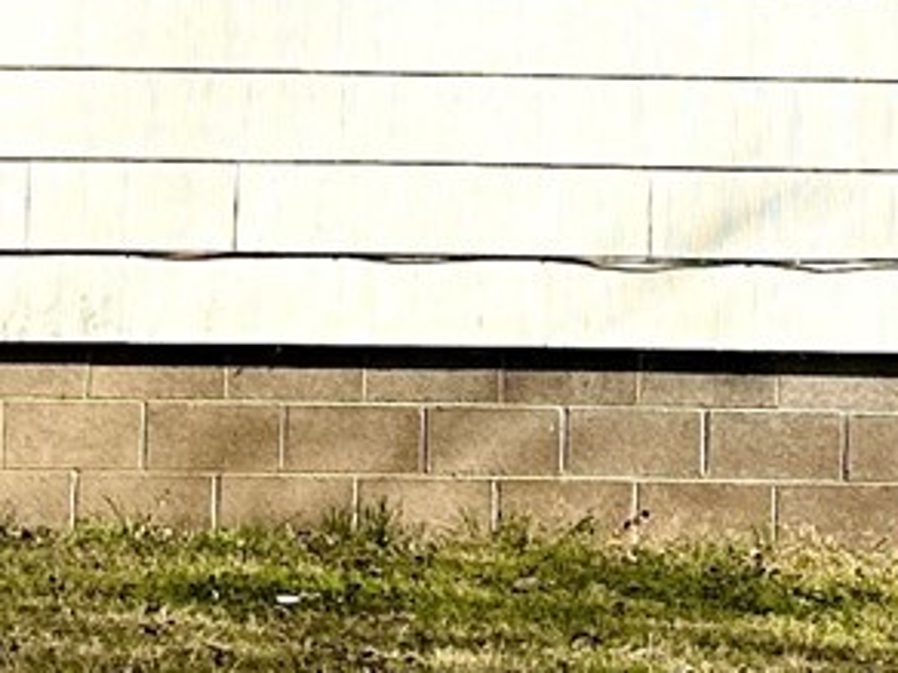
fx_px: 4099
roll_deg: -1.6
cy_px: -329
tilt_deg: +6.7
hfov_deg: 12.5
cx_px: 630
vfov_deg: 9.2
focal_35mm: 158
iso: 80
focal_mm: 6.86
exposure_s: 1/5263
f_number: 1.78
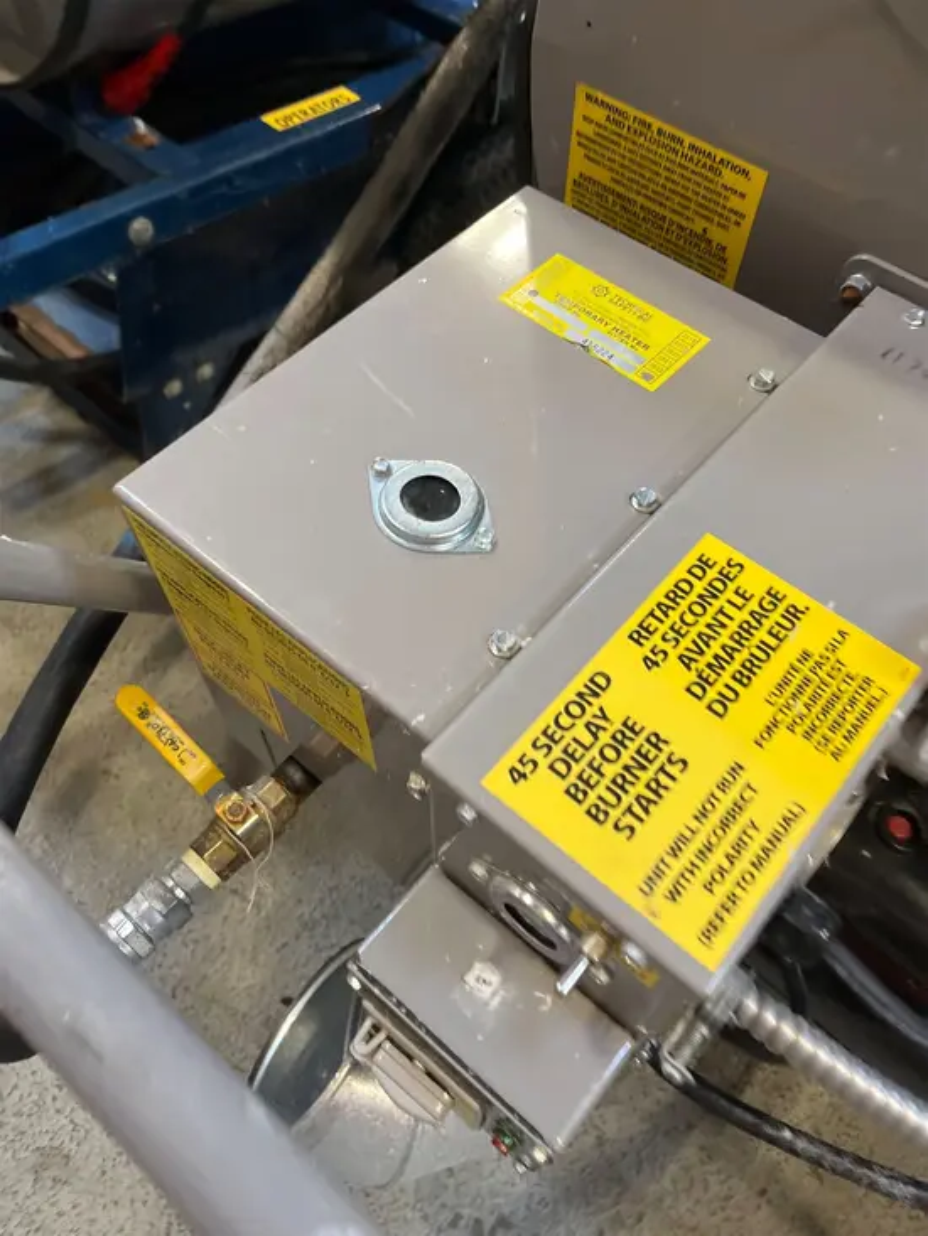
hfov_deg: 53.1
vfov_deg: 67.3
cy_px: 618
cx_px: 464
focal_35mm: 26
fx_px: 929
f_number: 1.6
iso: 200
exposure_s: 1/60
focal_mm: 5.1
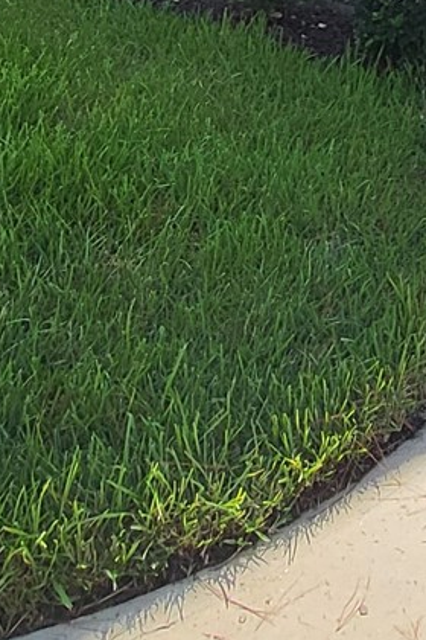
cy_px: -454
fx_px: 1171
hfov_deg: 19.2
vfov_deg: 21.8
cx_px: 536
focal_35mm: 66
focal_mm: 1.74
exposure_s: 1/553
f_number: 2.2
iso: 32
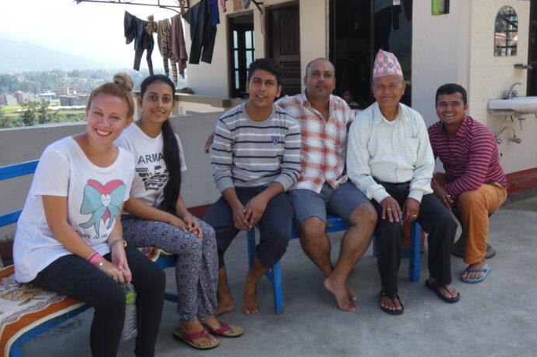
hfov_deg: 54.3
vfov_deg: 37.7
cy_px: 151
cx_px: 299
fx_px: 522
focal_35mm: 35
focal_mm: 5.3
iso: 80
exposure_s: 1/160
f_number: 5
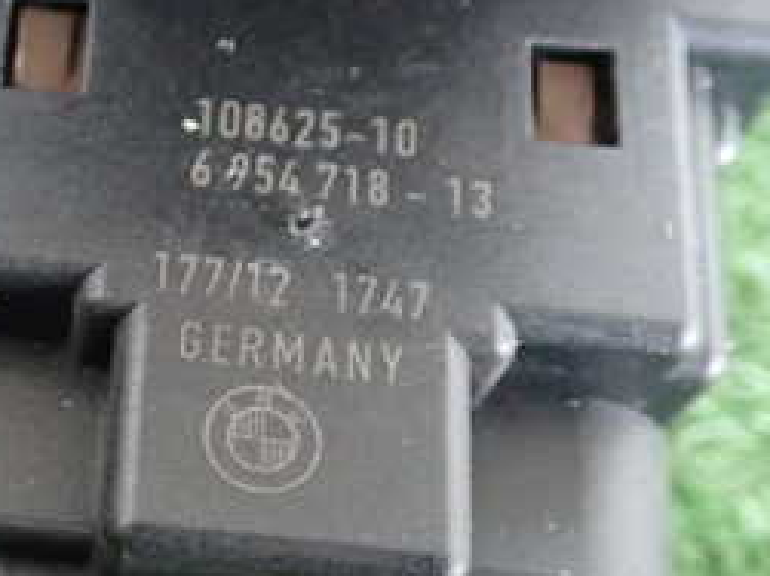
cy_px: 365
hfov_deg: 21.5
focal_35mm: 86
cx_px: -101
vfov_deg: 17.1
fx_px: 1912
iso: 800
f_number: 2.5
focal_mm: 6.37
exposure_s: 1/20
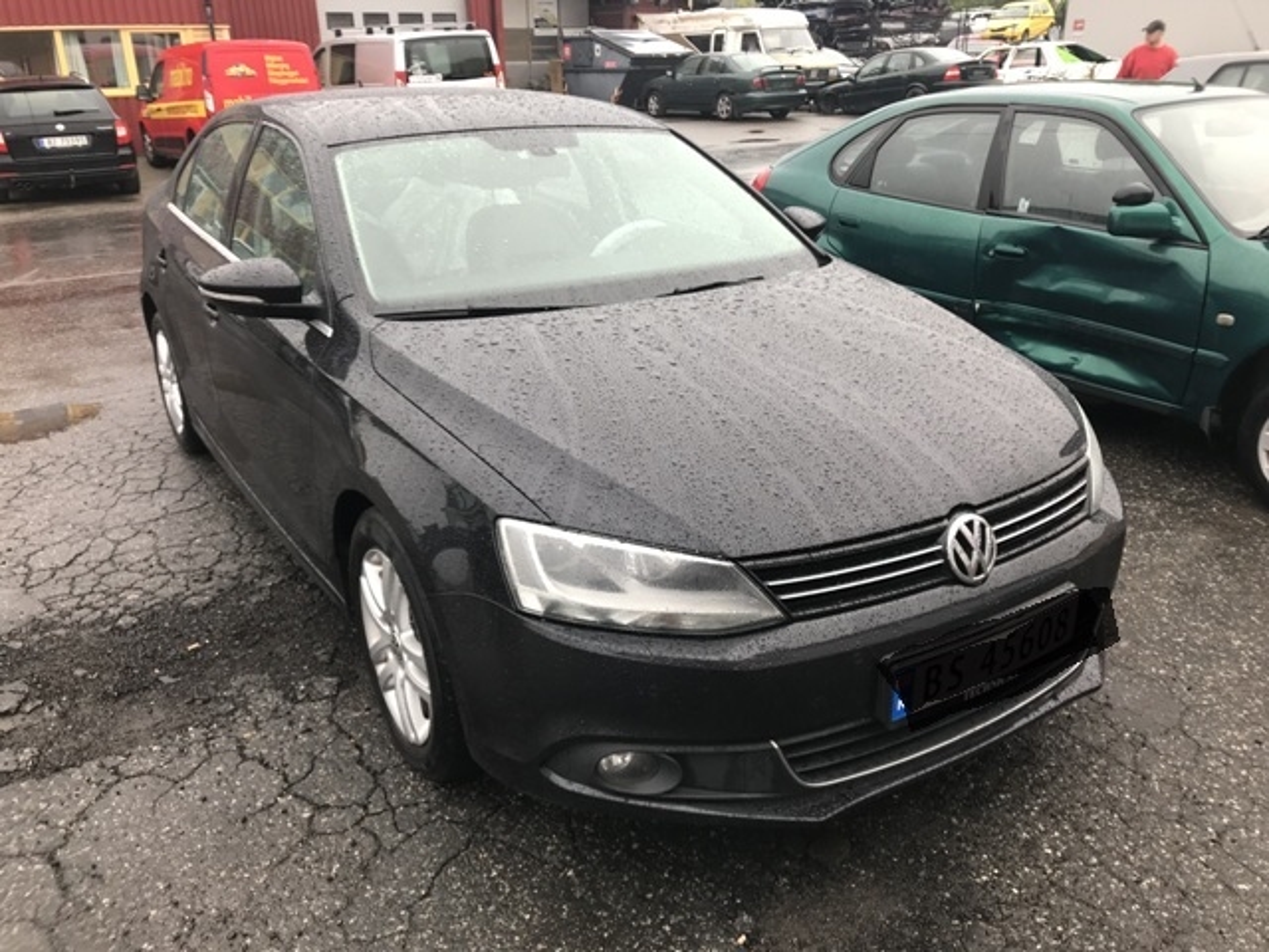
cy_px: 476
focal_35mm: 28
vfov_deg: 49.7
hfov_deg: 63.4
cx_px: 634
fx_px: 1026
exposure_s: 1/100
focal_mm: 3.99
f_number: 1.8
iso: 25
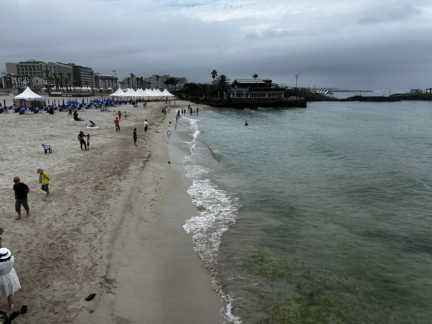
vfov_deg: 56.8
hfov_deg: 71.6
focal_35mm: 24
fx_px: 300
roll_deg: +0.0
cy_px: 162
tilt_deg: -12.3
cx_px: 216
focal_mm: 6.86
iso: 80
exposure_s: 1/6623
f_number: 1.78
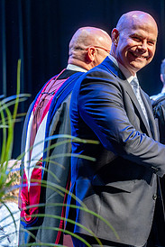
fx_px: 1016
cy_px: 110
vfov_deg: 13.9
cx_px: 160
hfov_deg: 9.2
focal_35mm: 148
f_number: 2.8
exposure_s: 1/200
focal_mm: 70
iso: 800
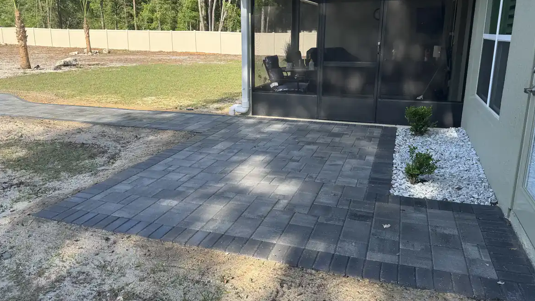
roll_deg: -0.5
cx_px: 275
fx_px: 383
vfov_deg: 42.8
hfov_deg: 69.8
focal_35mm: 27
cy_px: 126
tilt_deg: -13.5
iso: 80
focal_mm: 6.76
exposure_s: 1/1311
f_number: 1.78
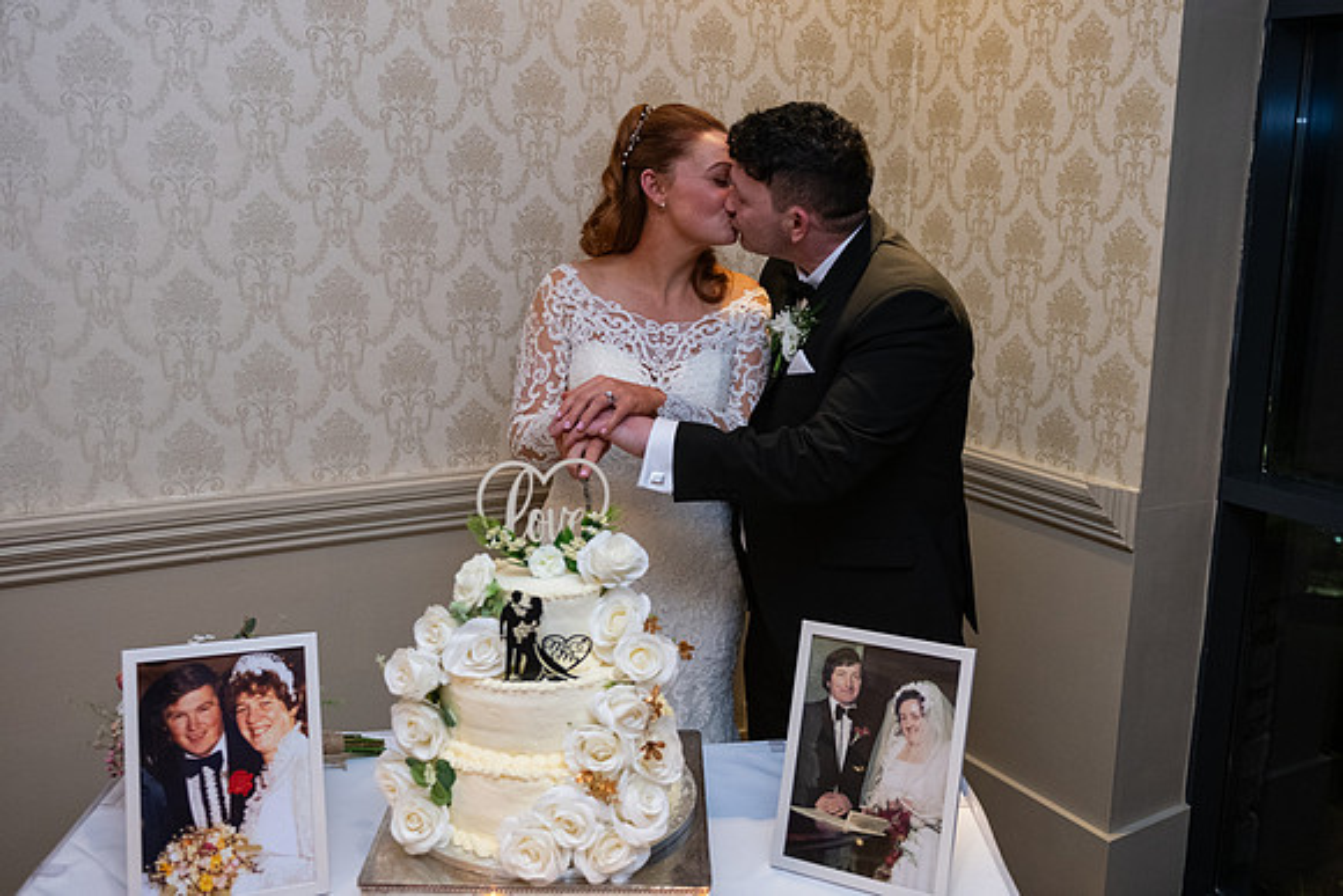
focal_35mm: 34
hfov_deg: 56.3
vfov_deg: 39.2
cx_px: 672
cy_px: 376
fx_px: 1256
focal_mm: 29
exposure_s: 1/160
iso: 1000
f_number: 3.5
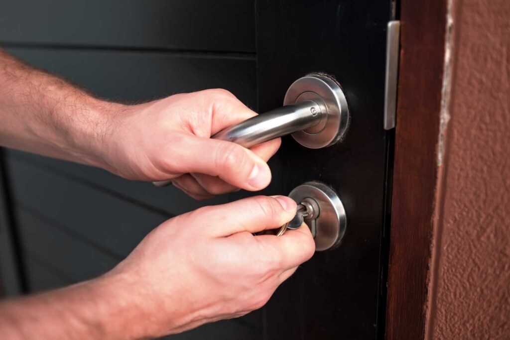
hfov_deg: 54.4
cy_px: 170
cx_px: 255
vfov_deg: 37.9
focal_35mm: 35
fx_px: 496
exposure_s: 1/125
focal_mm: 23
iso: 640
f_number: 2
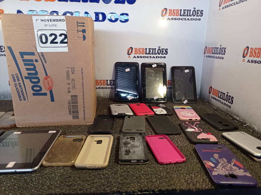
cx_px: 130
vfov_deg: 49.7
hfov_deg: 63.5
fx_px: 211
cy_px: 98
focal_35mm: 28
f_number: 1.79
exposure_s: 1/120
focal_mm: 4.7
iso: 113
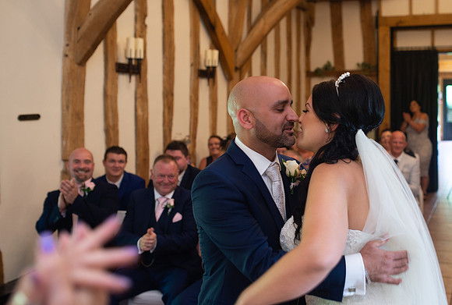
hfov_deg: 40.6
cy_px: 146
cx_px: 309
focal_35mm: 48
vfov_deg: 28.4
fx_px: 601
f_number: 2.8
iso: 400
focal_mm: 35
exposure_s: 1/100
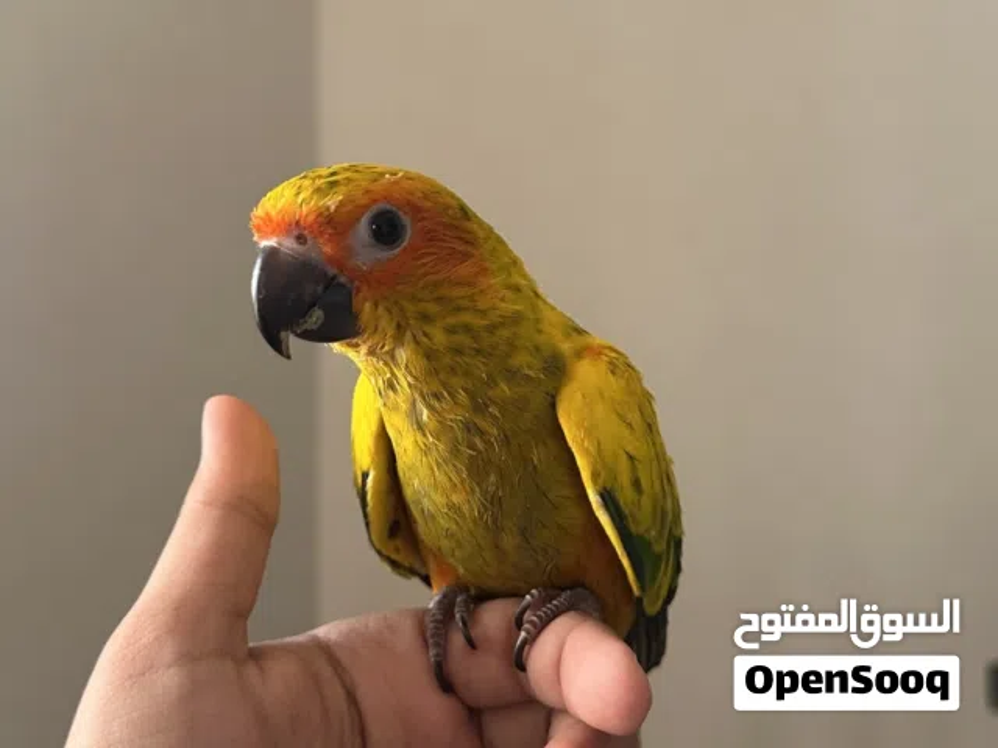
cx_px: 499
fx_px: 692
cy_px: 374
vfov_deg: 56.8
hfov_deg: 71.6
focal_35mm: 24
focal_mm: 6.86
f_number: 1.78
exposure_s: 1/60
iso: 320
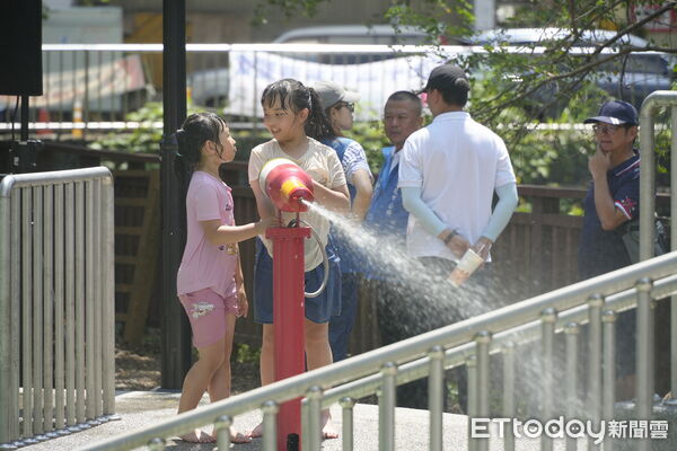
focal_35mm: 200
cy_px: 226
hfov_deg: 10.3
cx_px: 338
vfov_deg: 6.9
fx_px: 3761
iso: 100
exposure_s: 1/200
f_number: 6.3
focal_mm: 200
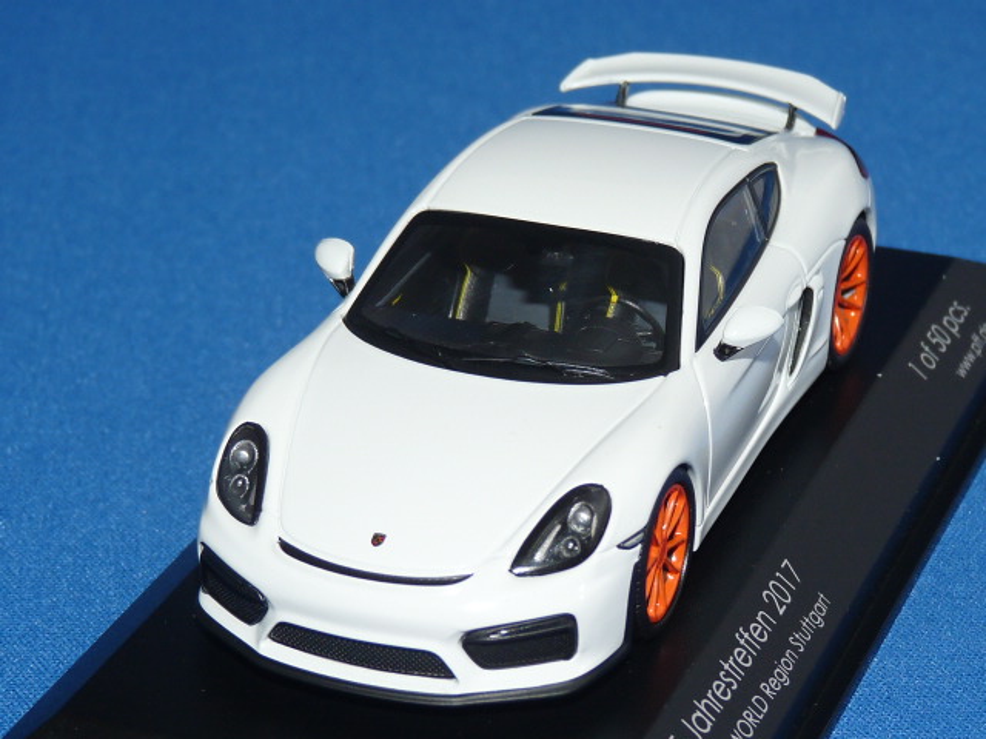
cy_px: 370
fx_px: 3390
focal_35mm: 119
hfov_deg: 16.6
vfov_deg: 12.5
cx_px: 493
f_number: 3.4
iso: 100
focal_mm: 11.9
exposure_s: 1/40
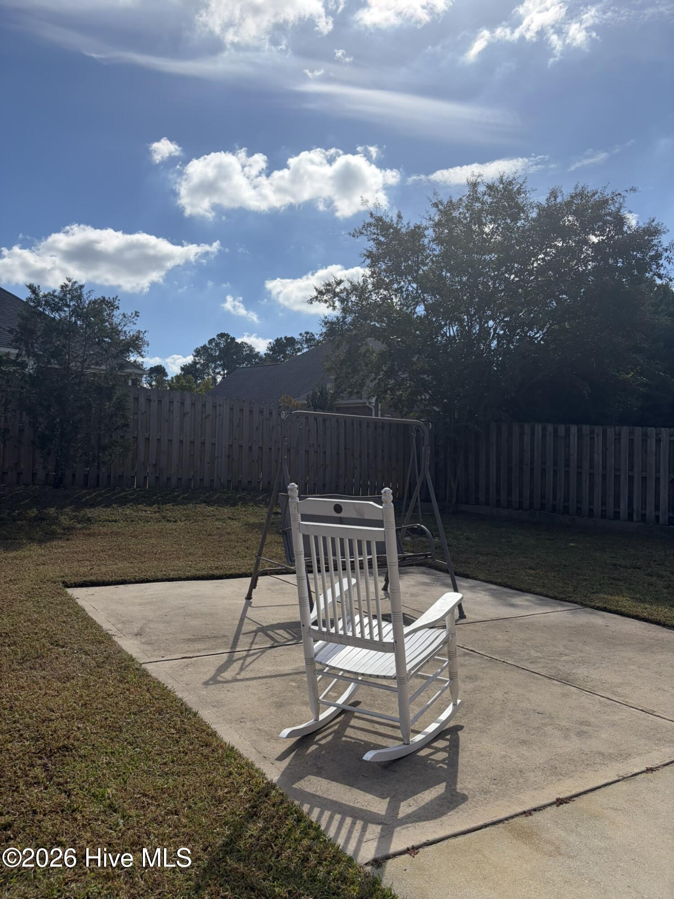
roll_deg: -1.5
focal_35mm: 26
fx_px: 675
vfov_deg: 67.3
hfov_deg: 53.1
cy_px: 450
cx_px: 337
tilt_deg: +1.1
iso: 50
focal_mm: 5.96
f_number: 1.6
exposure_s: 1/7813
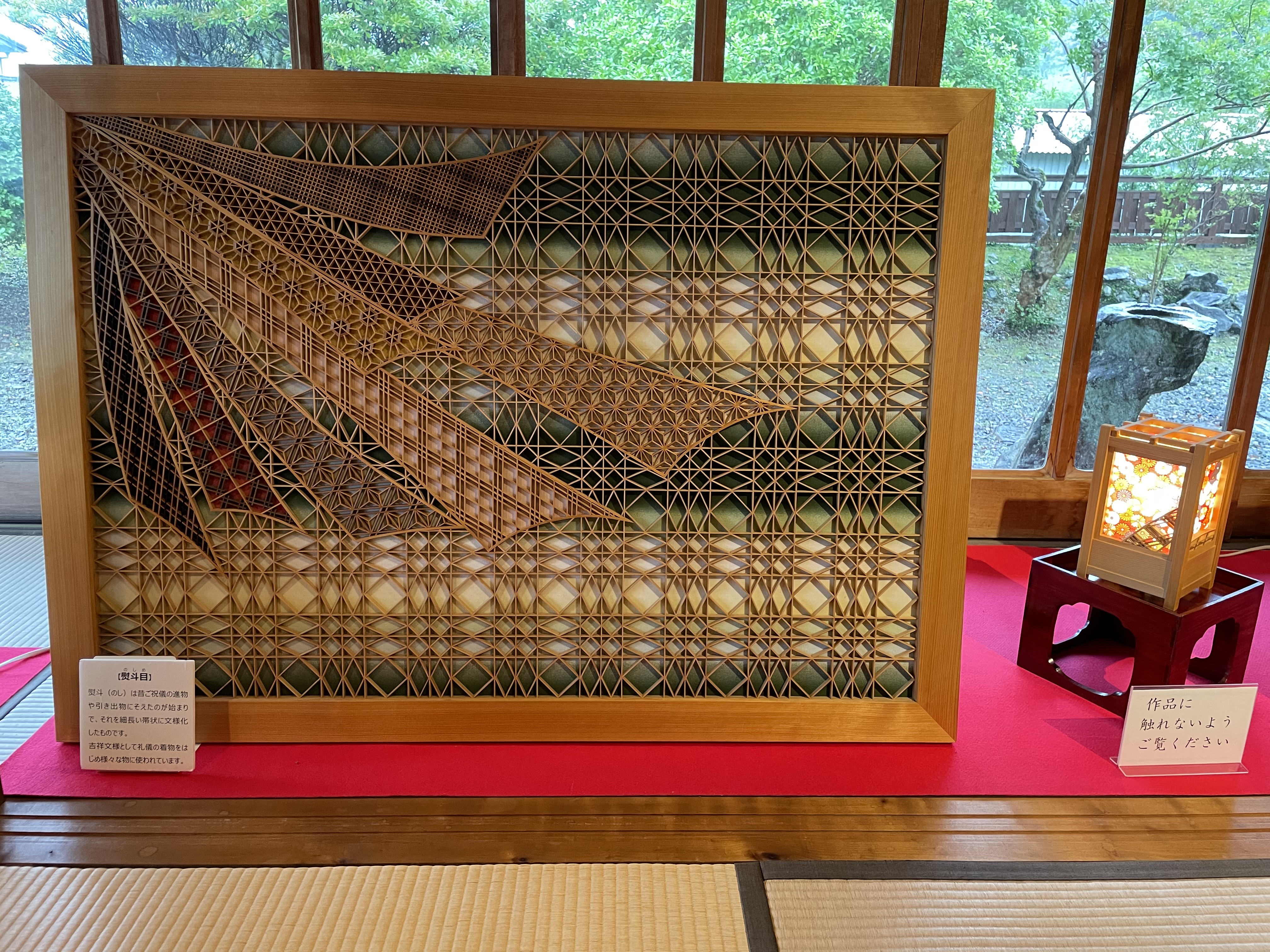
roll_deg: -1.0
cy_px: 476
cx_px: 635
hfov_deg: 67.3
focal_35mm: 26
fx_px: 954
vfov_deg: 53.1
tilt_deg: -16.5
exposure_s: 1/60
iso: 320
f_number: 1.6
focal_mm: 4.2
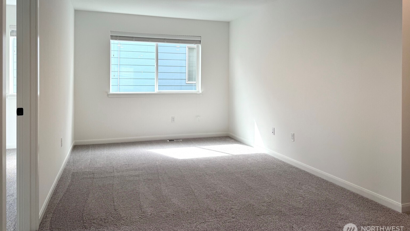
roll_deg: -0.7
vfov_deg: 42.5
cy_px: 82
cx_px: 200
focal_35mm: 27
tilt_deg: +0.1
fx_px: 294
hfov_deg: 69.8
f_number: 1.78
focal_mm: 6.76
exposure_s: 1/390
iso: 80
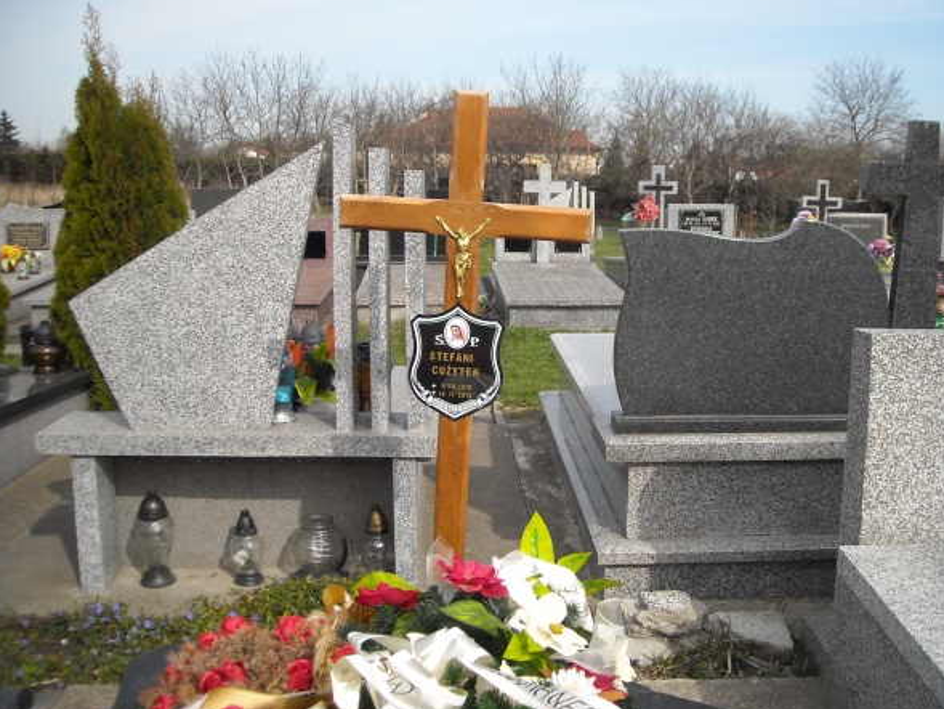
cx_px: 500
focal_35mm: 38
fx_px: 1036
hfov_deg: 48.9
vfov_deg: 37.7
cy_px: 346
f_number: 5.6
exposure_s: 1/192
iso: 64
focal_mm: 5.7
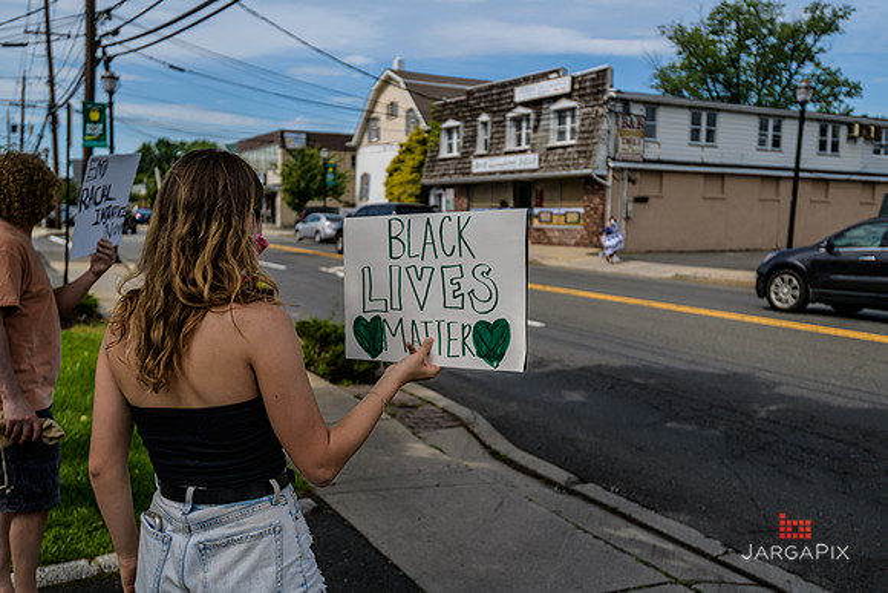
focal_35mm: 35
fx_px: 863
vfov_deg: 37.9
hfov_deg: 54.4
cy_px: 296
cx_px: 444
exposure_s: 1/3200
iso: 200
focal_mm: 35
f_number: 4
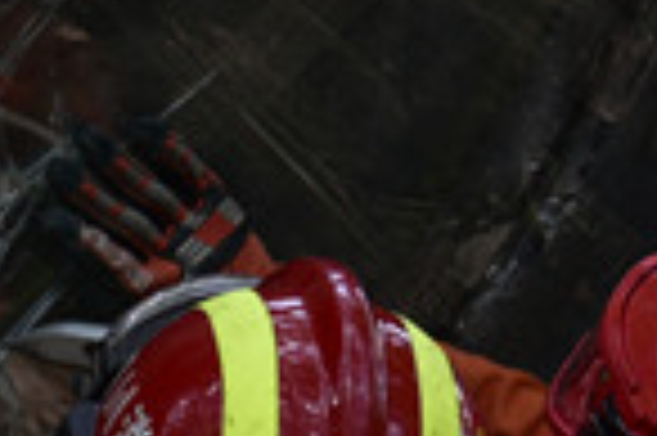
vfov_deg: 3.1
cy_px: 703
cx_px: 130
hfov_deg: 4.7
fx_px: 7966
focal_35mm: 437
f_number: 4.5
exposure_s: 1/200
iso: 200
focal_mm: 75
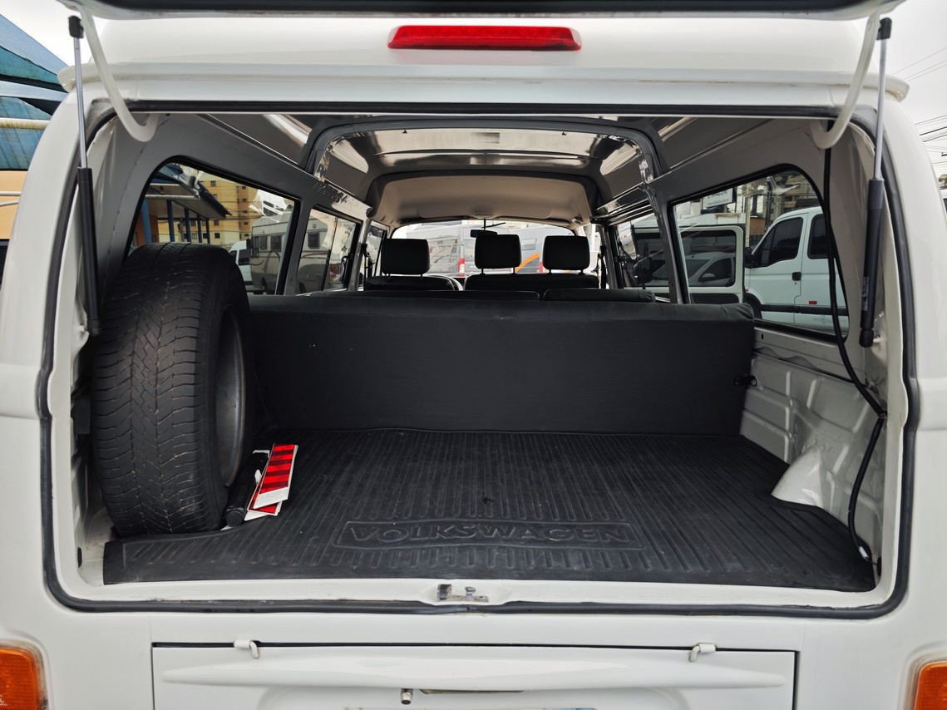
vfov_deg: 58.9
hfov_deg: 73.9
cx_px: 474
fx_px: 629
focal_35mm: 23
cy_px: 355
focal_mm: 8.72
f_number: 2
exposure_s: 1/120
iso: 64
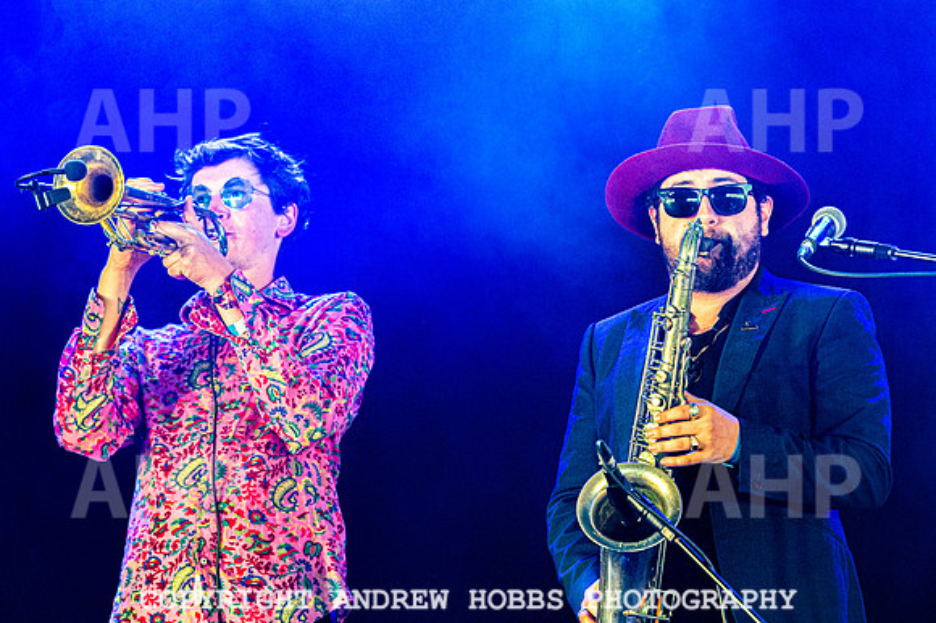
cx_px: 468
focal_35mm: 200
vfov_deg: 6.9
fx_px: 5197
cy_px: 312
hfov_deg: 10.3
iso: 9000
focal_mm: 200
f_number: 4.5
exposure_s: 1/400
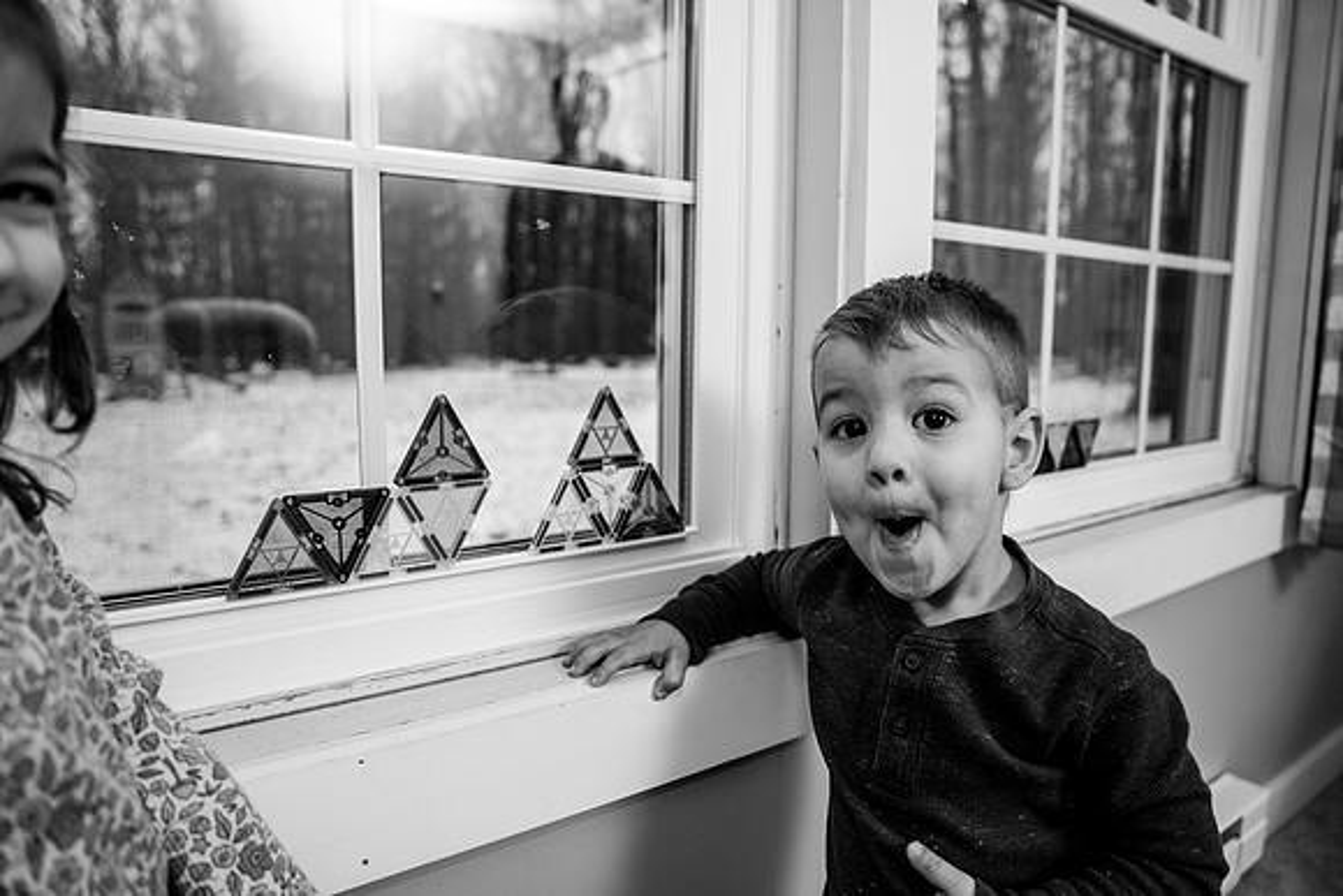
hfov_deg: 73.7
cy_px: 448
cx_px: 672
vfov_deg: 53.2
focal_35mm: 24
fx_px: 896
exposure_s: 1/250
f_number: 2.8
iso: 250
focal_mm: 24
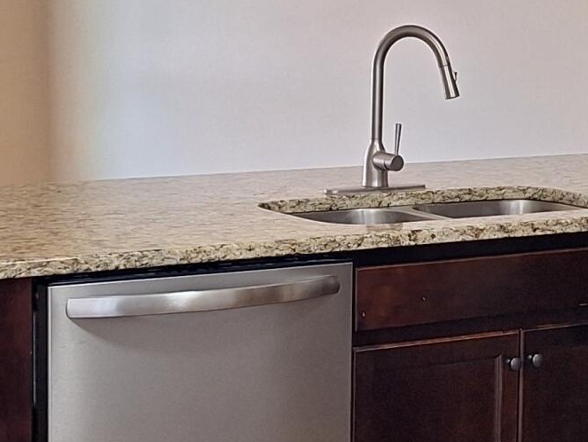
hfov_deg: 18.8
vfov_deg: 14.2
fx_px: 1768
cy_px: 190
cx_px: 391
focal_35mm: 104
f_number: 1.8
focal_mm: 5.54
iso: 64
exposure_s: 1/40
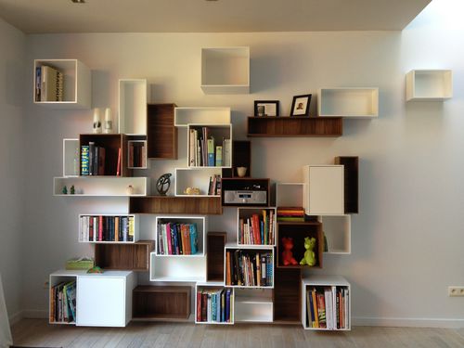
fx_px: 469
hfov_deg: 52.6
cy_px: 174
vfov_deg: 40.7
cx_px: 232
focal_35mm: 35
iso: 80
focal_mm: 4.28
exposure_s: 1/20
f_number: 2.4
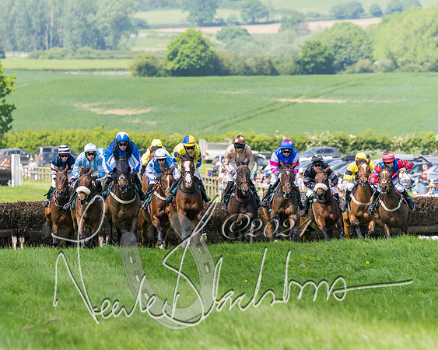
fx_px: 4865
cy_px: 153
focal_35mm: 375
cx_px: 133
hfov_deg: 5.2
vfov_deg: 4.1
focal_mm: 170
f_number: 4
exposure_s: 1/2500
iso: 400
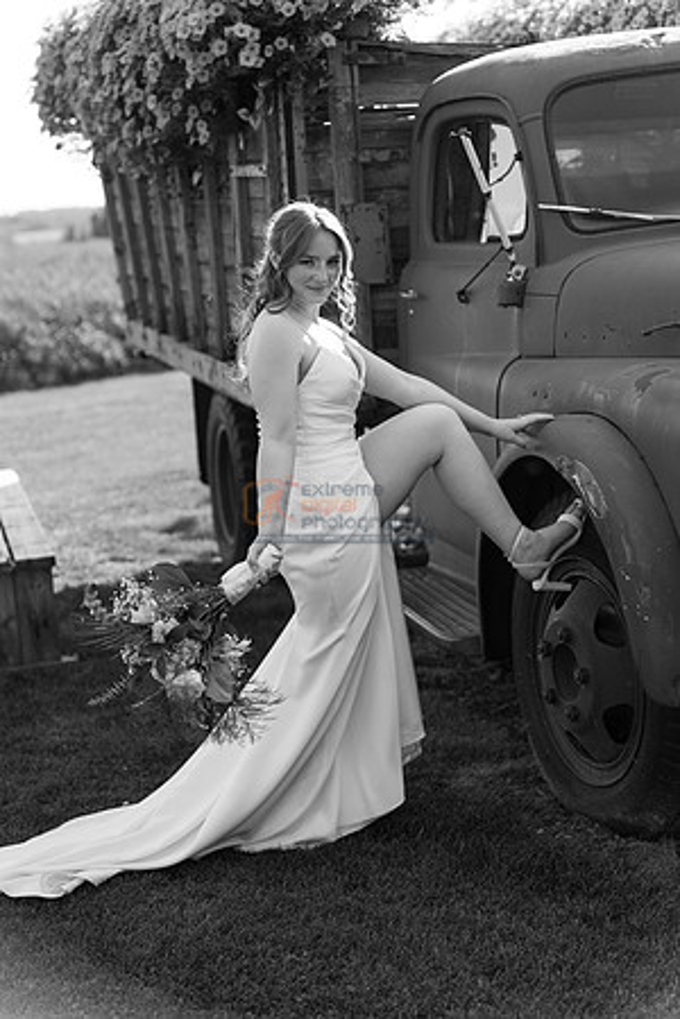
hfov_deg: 22.3
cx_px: 340
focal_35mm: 61
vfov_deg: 32.9
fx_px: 1728
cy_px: 510
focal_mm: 61
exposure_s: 1/2500
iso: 400
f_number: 2.5
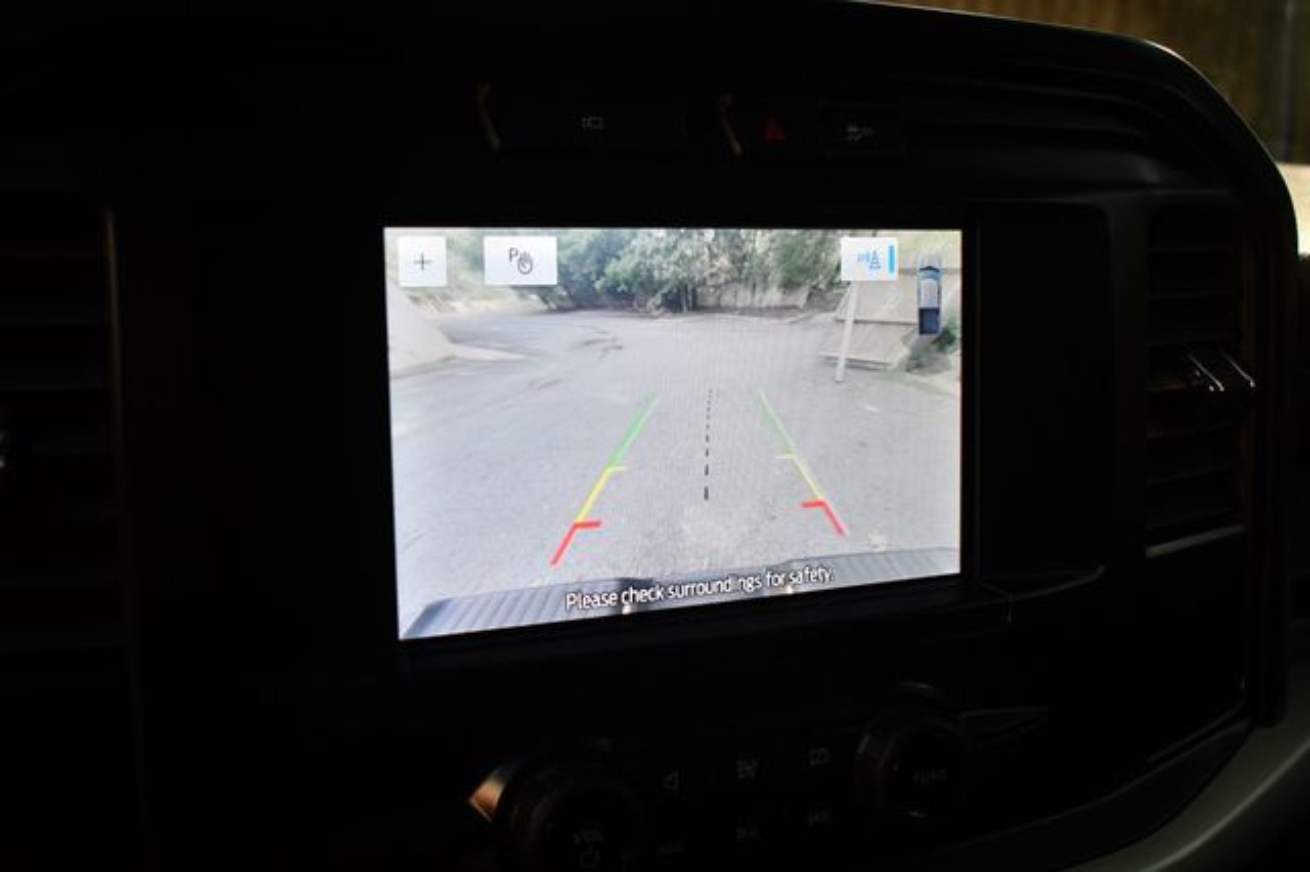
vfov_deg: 35.9
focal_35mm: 37
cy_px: 436
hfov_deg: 51.9
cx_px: 655
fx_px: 1346
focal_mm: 25
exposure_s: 1/250
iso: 400
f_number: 4
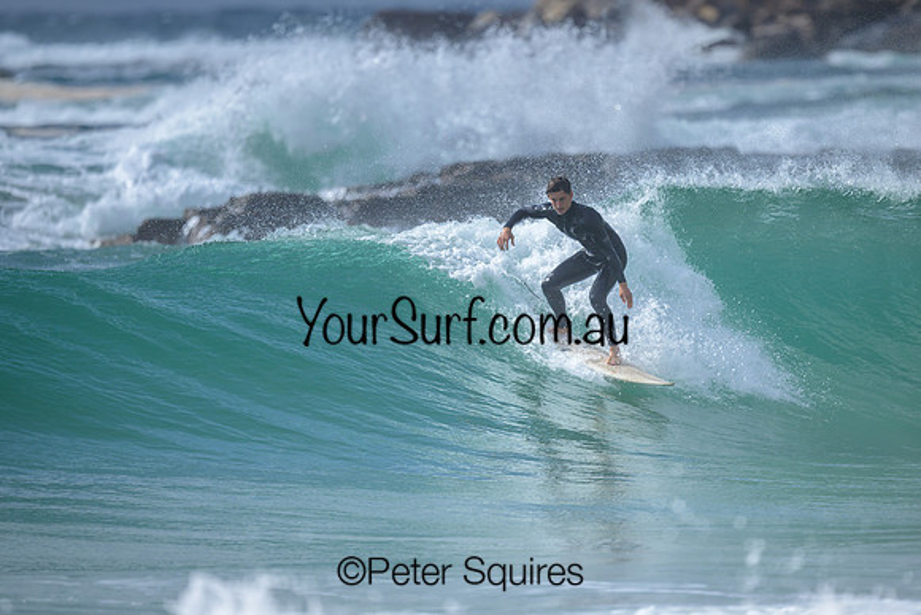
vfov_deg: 1.7
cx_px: 460
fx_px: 20470
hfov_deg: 2.6
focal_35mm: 800
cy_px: 308
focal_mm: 800
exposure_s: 1/2000
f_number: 6.3
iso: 180
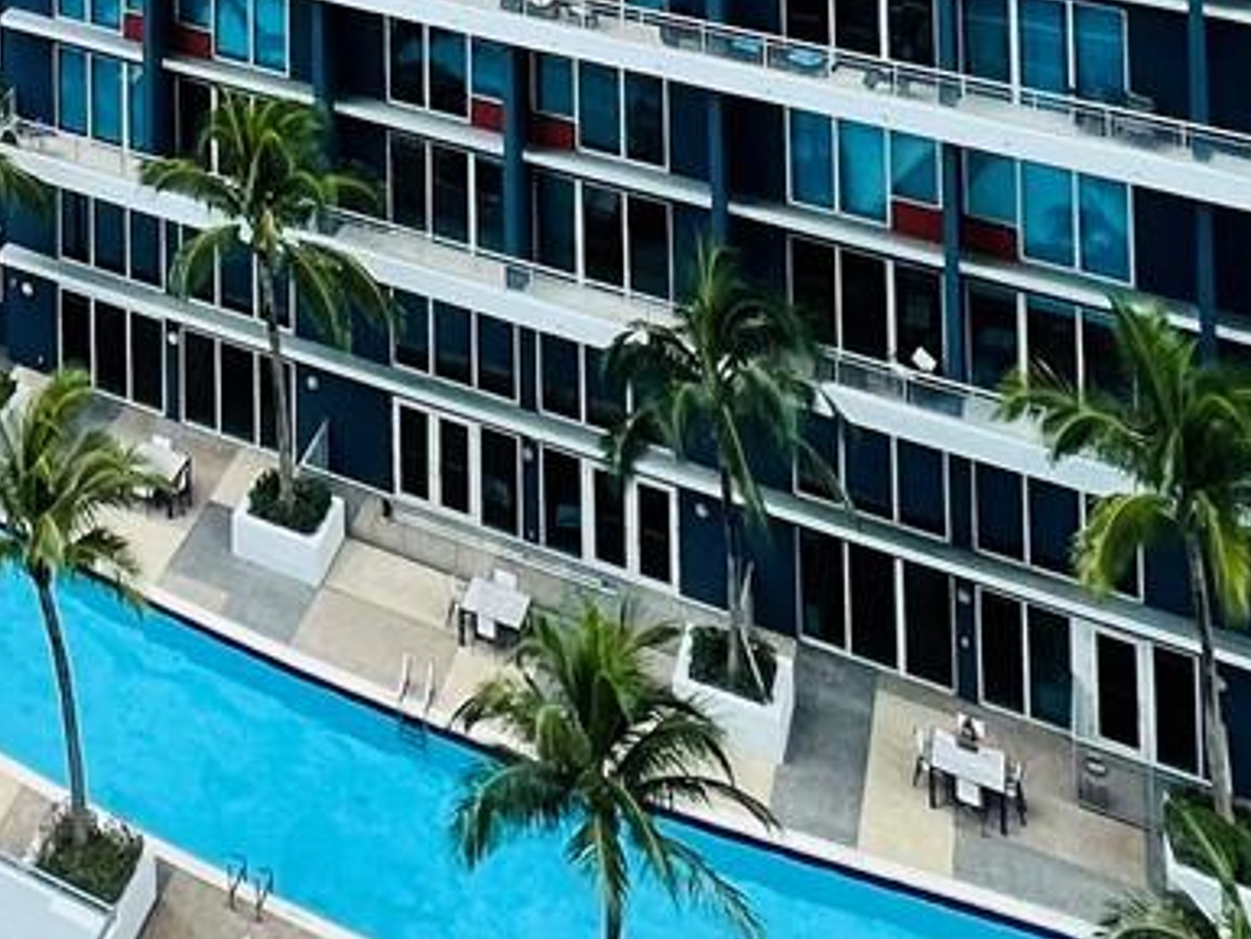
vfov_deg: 18.1
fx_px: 1952
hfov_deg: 30.0
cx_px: -273
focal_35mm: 54
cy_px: -955
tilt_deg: +2.8
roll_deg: +0.2
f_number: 1.8
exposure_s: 1/561
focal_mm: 1.57
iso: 32
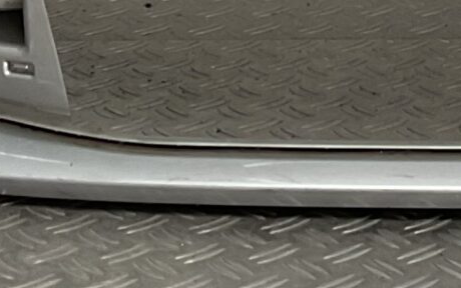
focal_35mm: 171
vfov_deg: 7.2
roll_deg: -0.4
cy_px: -384
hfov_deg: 11.9
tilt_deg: -8.9
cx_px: 586
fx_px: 2149
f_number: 1.8
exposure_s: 1/500
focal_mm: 3
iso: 16
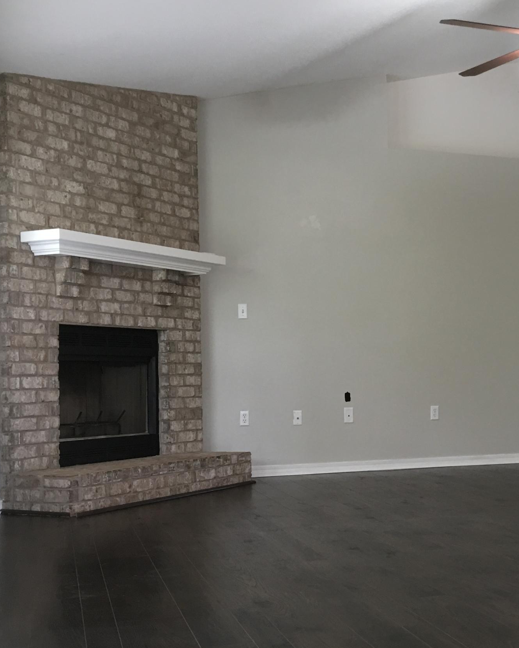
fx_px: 979
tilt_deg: -0.2
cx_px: 485
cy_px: 380
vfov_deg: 36.6
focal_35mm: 51
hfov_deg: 28.3
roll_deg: +1.3
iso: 80
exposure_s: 1/30
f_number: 2.2
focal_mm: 4.15
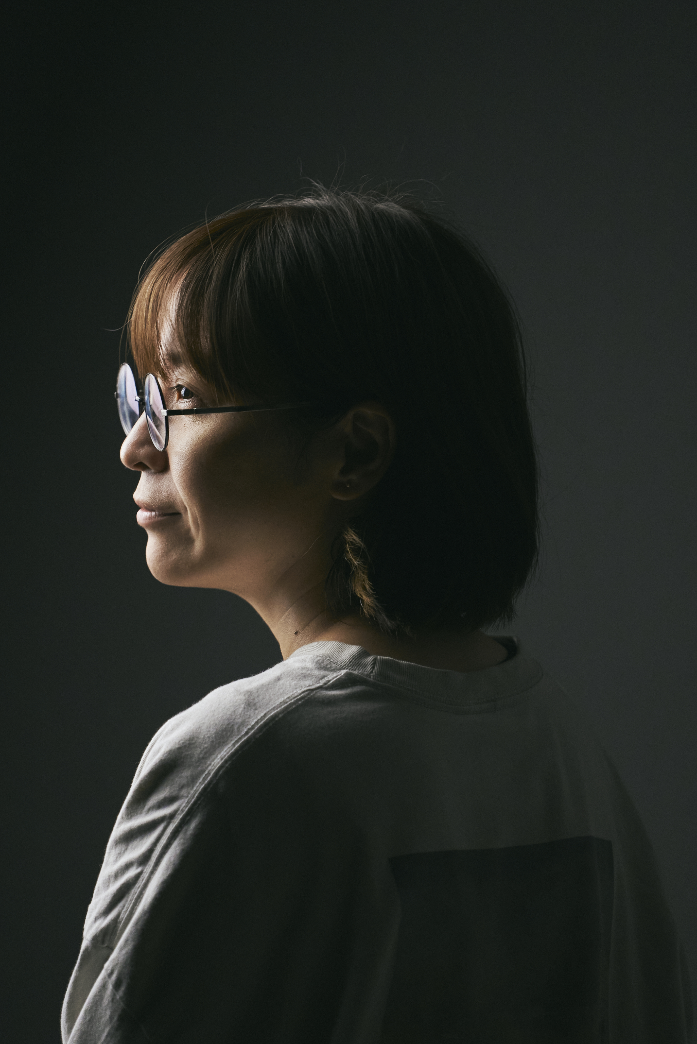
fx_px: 5801
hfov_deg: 6.9
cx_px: 348
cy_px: 522
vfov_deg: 10.3
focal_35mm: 200
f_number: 4
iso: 4000
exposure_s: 1/125
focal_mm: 200
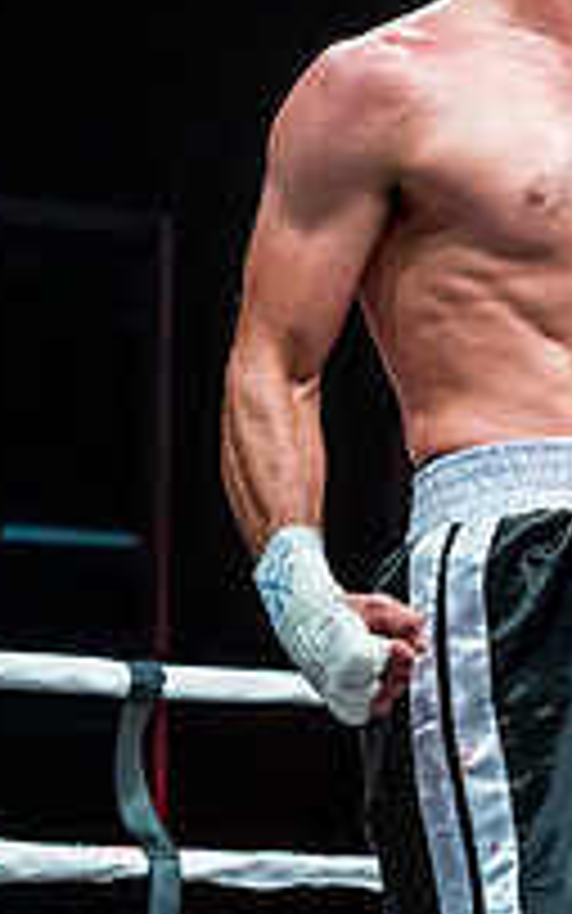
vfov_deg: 11.1
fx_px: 4711
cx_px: 950
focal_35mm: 189
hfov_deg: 6.8
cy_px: 308
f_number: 4
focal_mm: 65
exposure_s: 1/800
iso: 4000
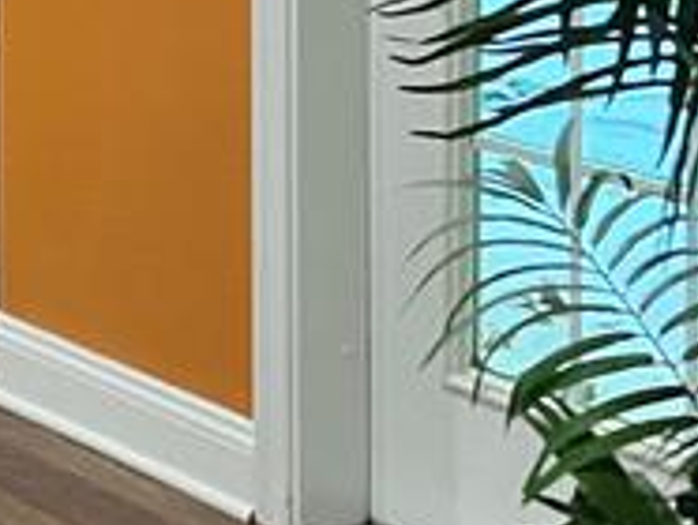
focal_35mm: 143
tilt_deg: -2.2
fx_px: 2887
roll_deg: +2.1
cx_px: -979
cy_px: -300
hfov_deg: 11.4
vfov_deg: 10.0
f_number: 1.6
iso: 250
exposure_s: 1/60
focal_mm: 5.1
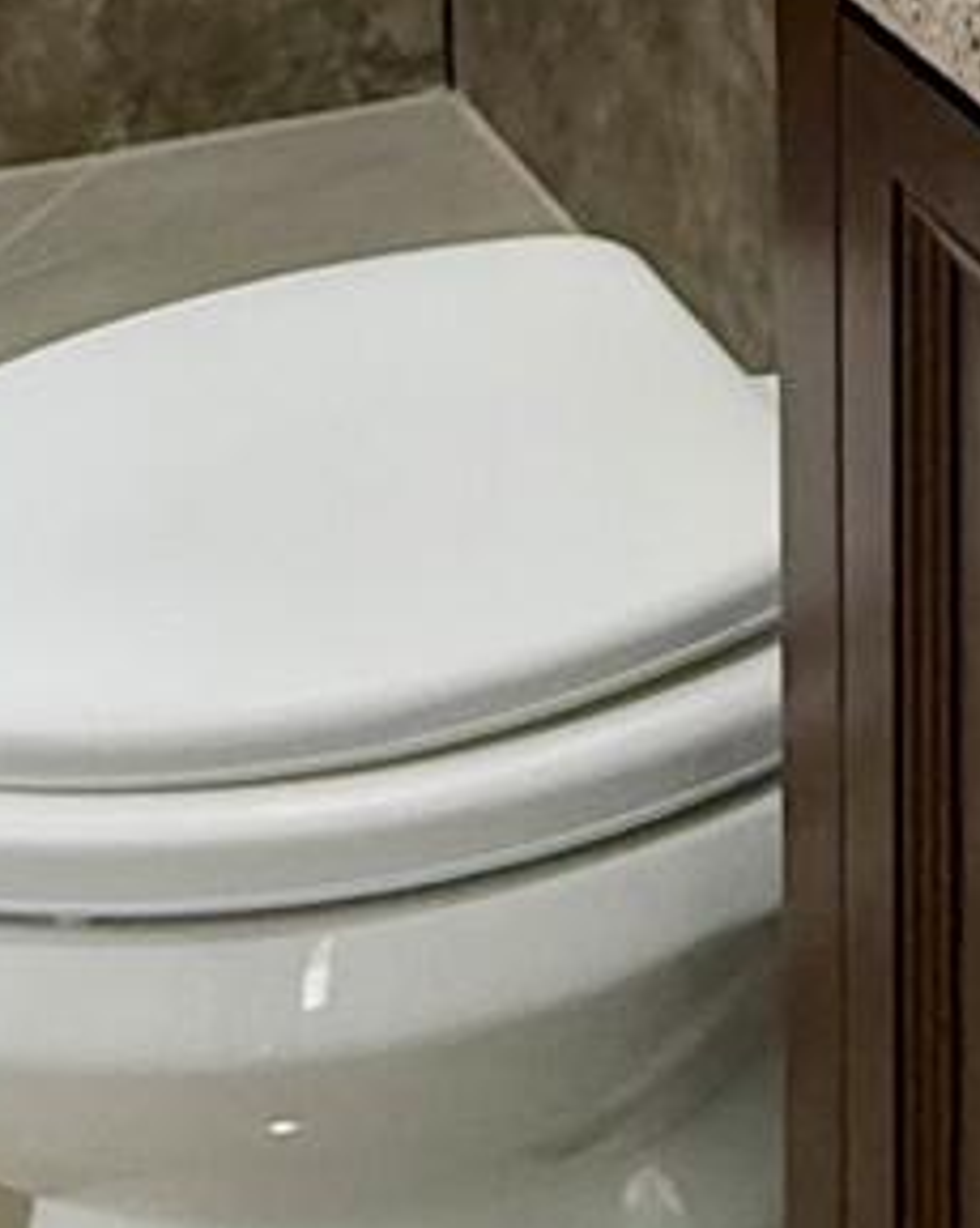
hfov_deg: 16.1
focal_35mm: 95
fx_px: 3448
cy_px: -763
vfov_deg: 17.5
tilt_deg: -7.5
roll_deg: +0.4
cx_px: 686
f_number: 2.2
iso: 200
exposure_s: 1/120
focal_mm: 2.22
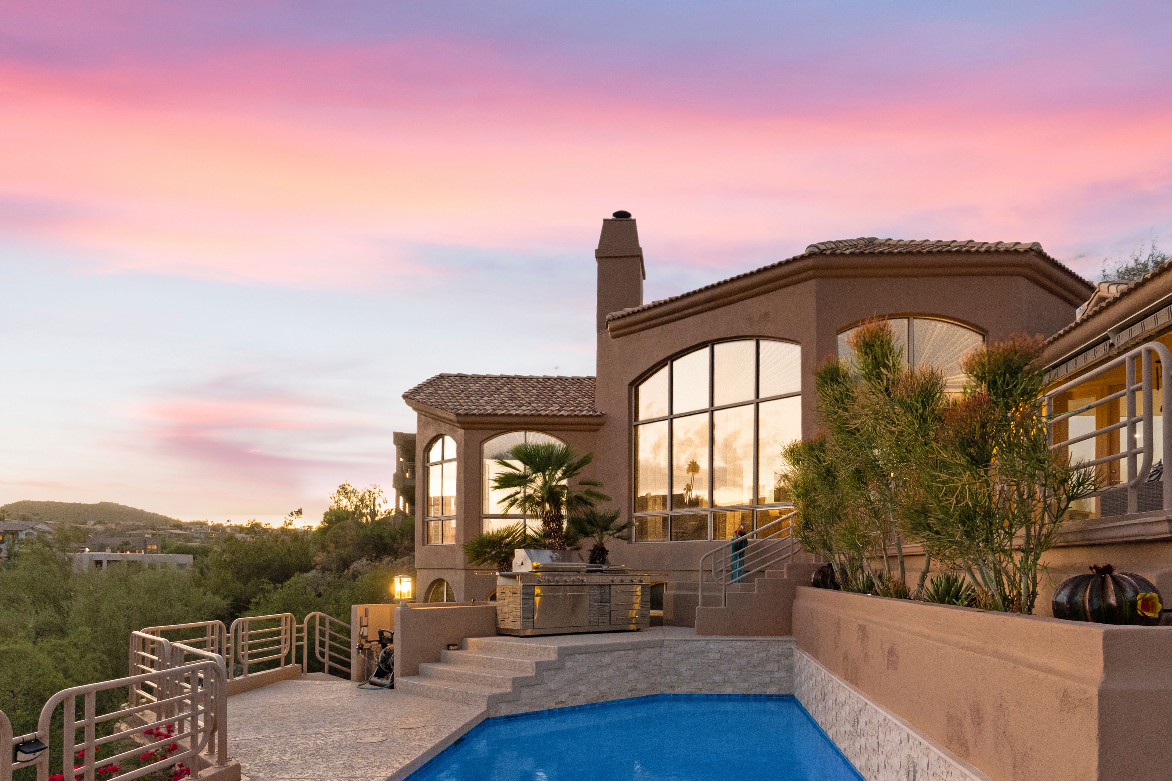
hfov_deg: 76.2
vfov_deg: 55.0
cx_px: 689
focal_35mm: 23
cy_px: 493
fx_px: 739
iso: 800
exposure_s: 1/8
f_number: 6.3
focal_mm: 11
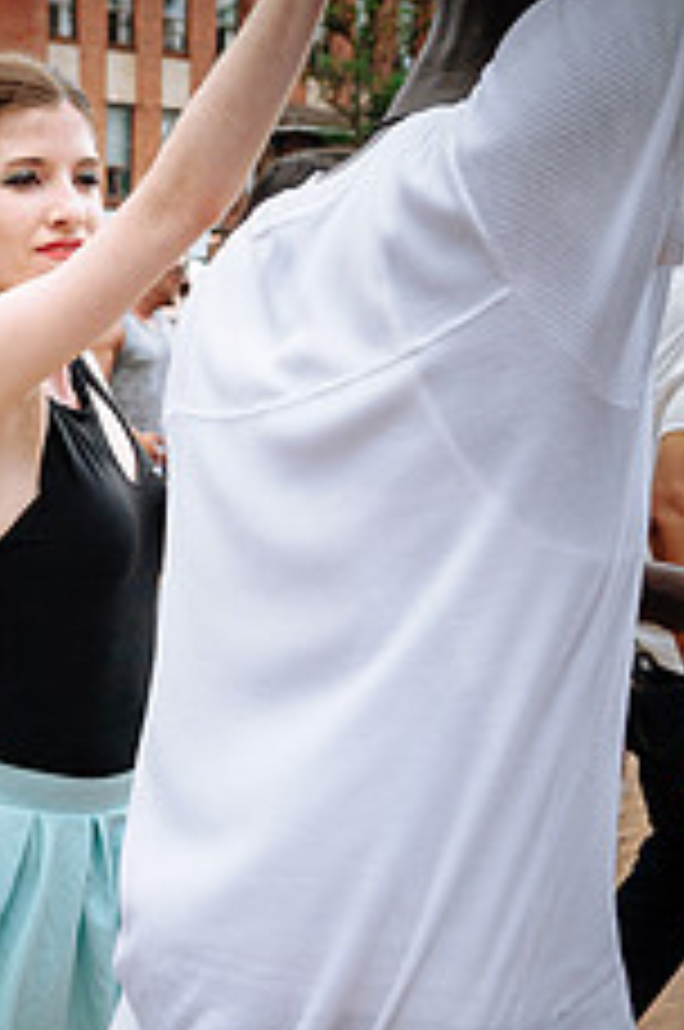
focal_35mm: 53
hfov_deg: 24.8
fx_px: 1515
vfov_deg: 36.9
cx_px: 79
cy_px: 738
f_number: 4
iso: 100
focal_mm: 18
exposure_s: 1/1250
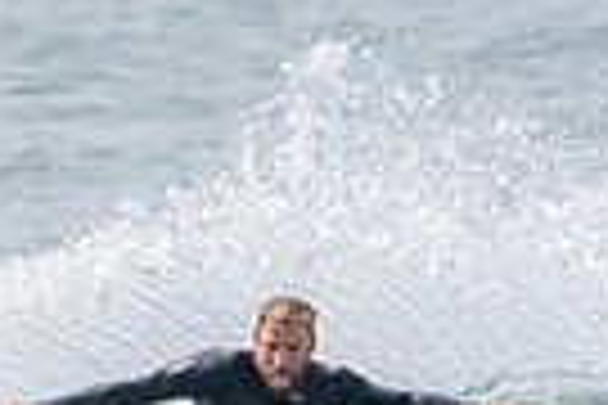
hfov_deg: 0.6
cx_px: 284
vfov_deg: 0.4
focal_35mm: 3219
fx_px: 54361
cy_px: 610
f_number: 5.6
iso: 280
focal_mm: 500
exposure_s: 1/2000
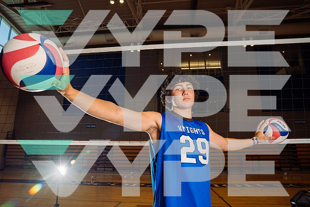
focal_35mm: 24
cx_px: 155
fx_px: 207
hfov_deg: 73.7
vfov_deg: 53.2
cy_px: 104
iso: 200
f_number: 4.5
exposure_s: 1/200
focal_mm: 24
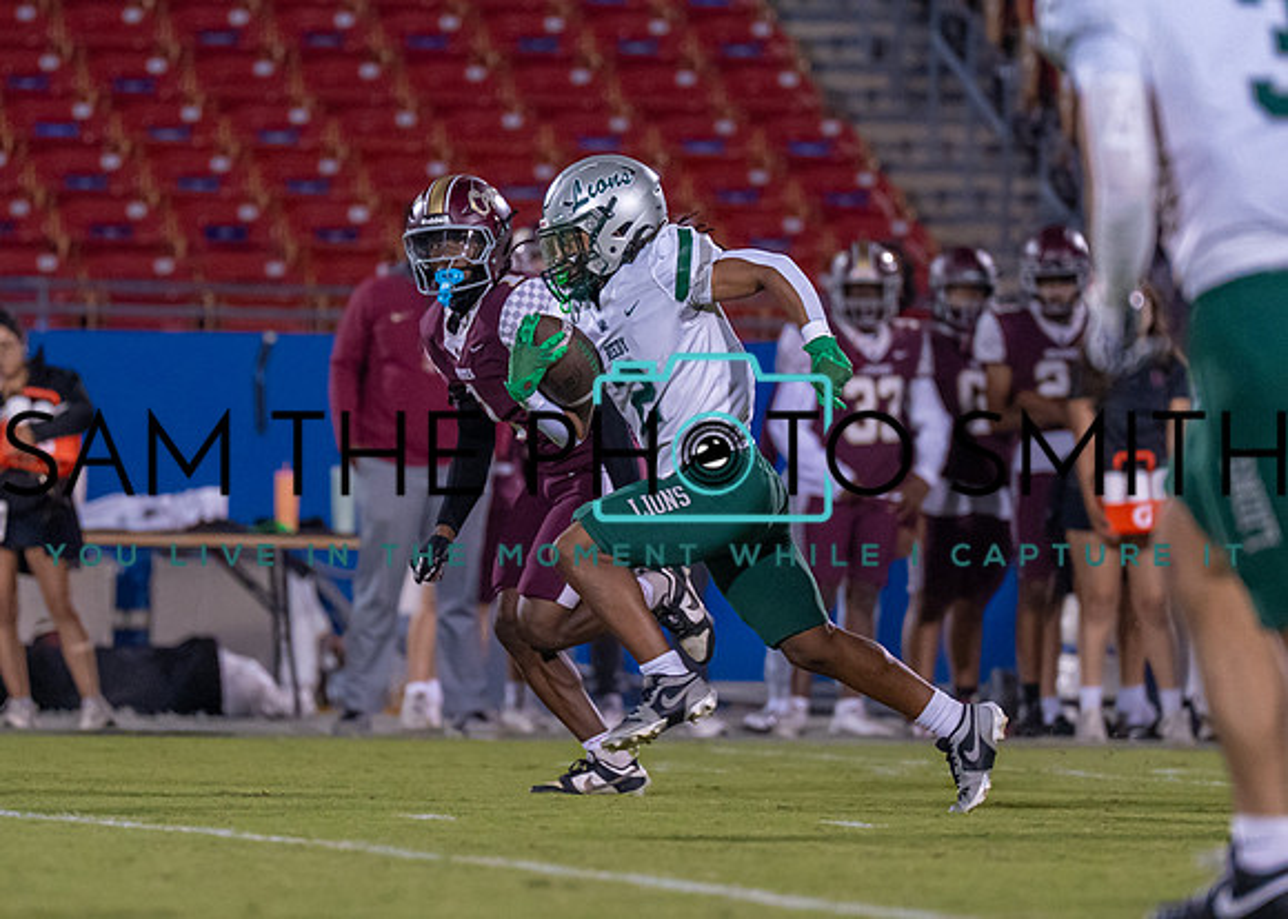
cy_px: 428
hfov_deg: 4.6
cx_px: 642
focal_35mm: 434
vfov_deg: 3.3
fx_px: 15874
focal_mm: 200
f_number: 2.8
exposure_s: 1/1250
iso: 1600
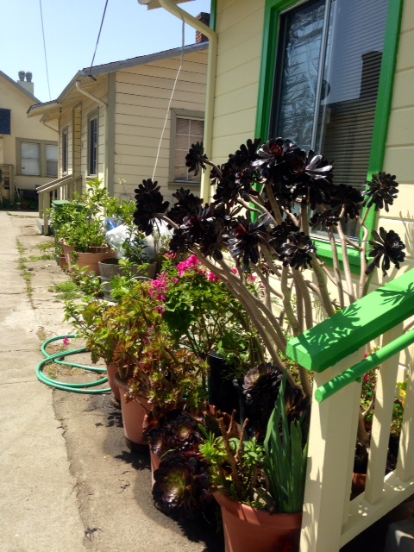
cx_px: 207
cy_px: 276
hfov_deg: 42.9
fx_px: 526
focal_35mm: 33
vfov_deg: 55.4
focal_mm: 4.12
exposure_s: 1/1043
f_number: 2.4
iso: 50
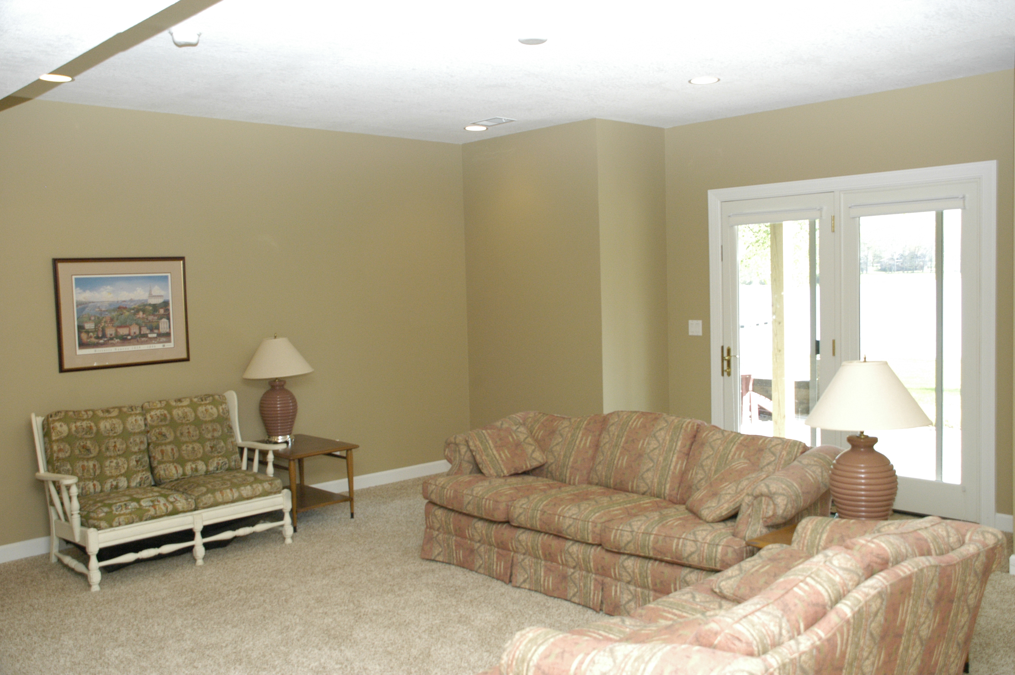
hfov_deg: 57.3
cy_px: 338
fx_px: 930
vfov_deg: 39.9
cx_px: 508
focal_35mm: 33
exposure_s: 1/180
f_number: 4.5
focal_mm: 22
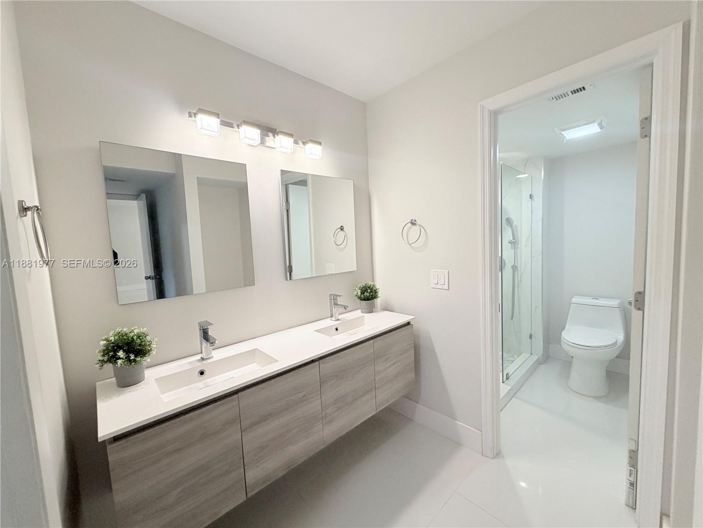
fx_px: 284
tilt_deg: -4.5
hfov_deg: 102.1
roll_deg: +3.1
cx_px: 352
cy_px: 264
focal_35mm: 14
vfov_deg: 85.7
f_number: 2.2
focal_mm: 2.22
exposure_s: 1/120
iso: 200
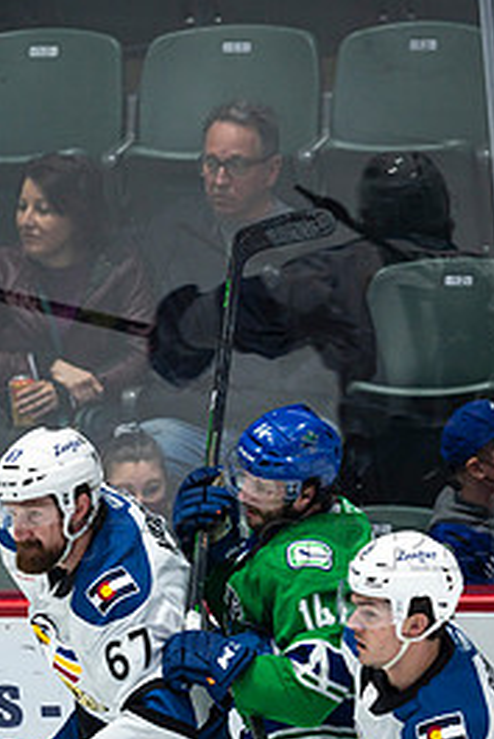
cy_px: 533
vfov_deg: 2.0
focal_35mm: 1019
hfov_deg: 1.4
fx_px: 20945
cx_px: 237
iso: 2000
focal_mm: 600
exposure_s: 1/1000
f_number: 4
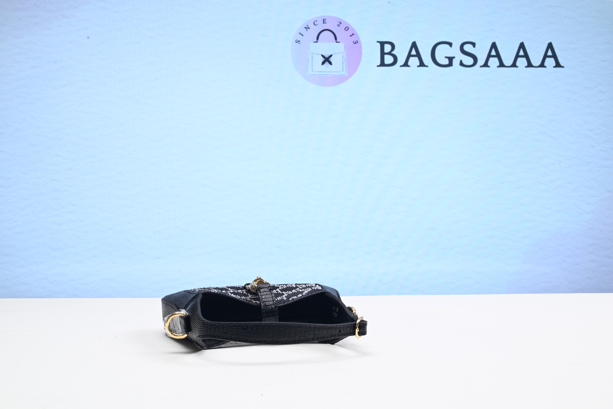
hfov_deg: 50.7
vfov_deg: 35.1
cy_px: 204
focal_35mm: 38
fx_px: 647
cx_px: 306
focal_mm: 38
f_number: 16
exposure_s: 1/2
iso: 100
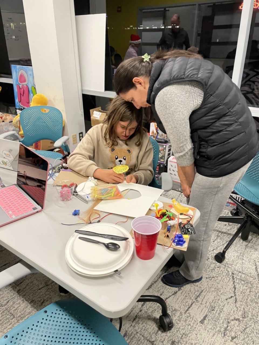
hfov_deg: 53.1
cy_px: 172
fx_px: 259
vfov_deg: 67.3
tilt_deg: -27.4
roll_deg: -0.6
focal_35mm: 26
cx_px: 130
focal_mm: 4.2
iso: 250
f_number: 1.6
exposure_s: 1/60
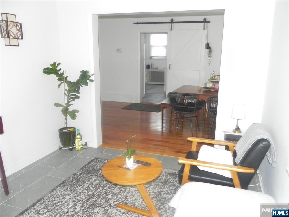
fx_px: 242
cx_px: 144
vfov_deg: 48.2
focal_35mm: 29
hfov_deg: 61.7
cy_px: 108
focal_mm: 5.2
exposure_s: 1/30
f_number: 2.8
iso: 200
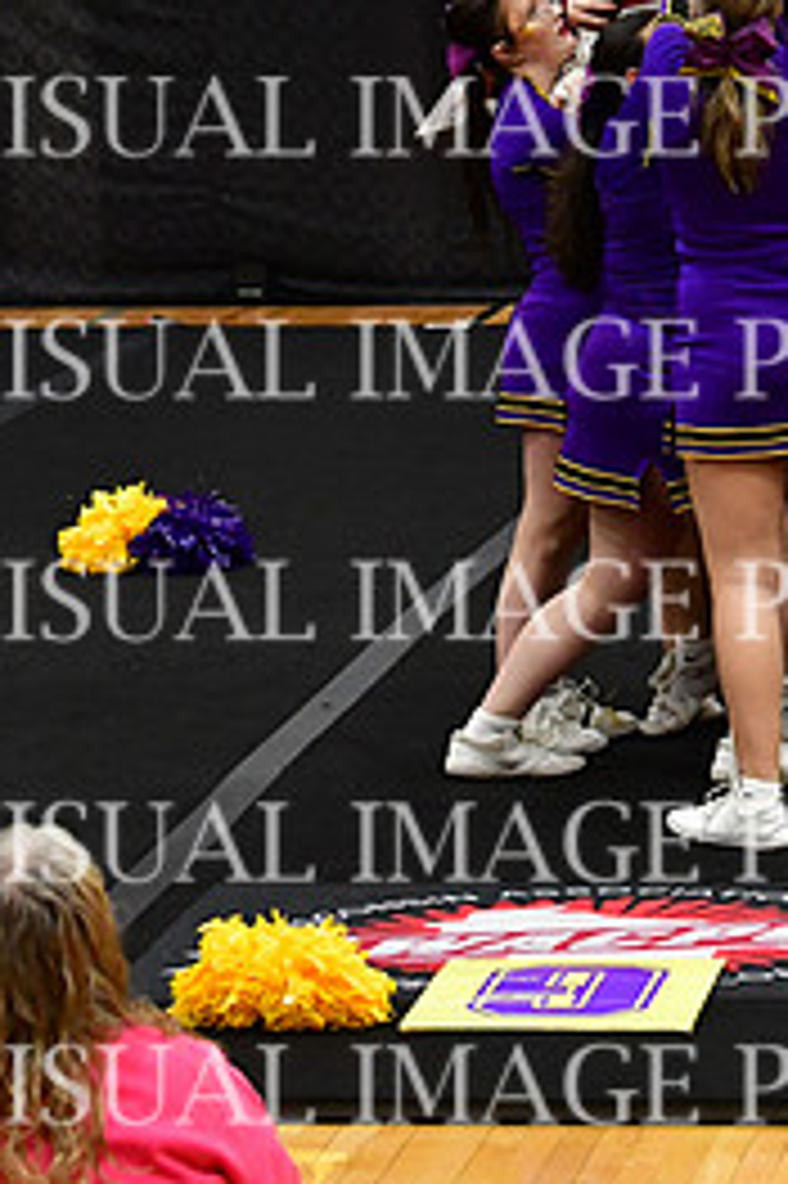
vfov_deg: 8.8
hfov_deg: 5.9
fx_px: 7627
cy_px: -5
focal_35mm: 232
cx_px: 705
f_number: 4
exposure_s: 1/500
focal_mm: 70
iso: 4000
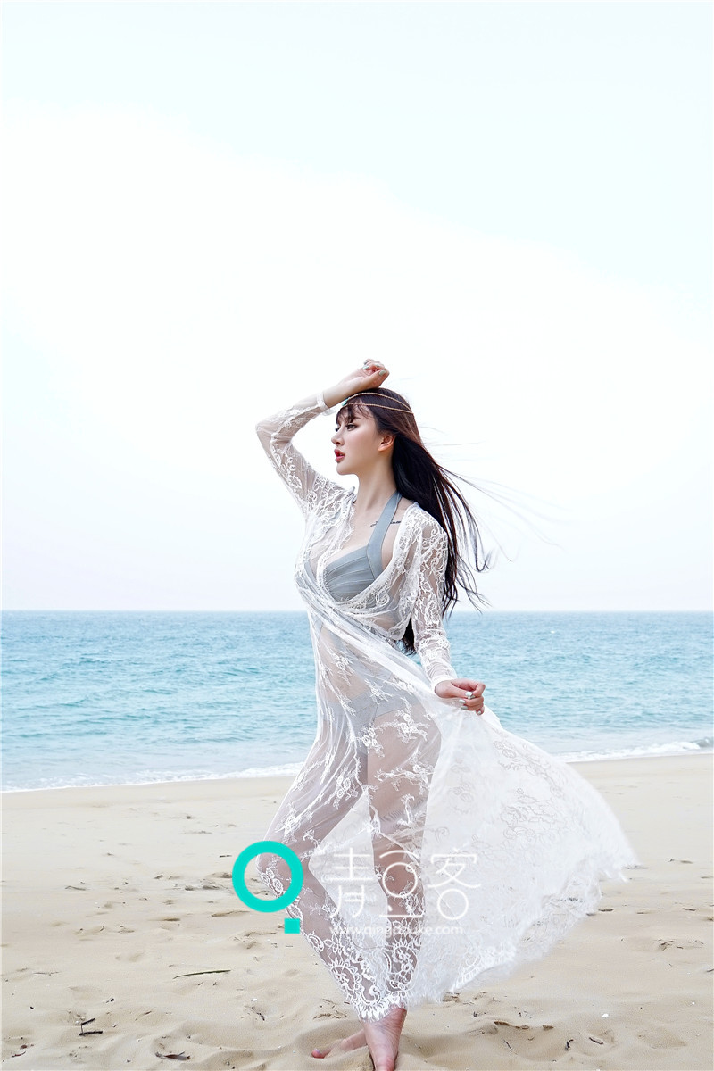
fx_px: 1071
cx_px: 357
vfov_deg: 53.1
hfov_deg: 36.9
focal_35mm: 36
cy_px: 536
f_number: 4
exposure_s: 1/90
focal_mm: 24
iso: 125
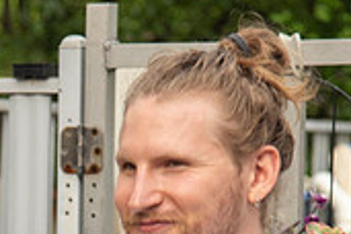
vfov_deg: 4.7
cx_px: -78
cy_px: 366
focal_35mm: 292
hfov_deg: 7.0
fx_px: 2847
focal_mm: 86
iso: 100
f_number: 4
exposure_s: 1/200
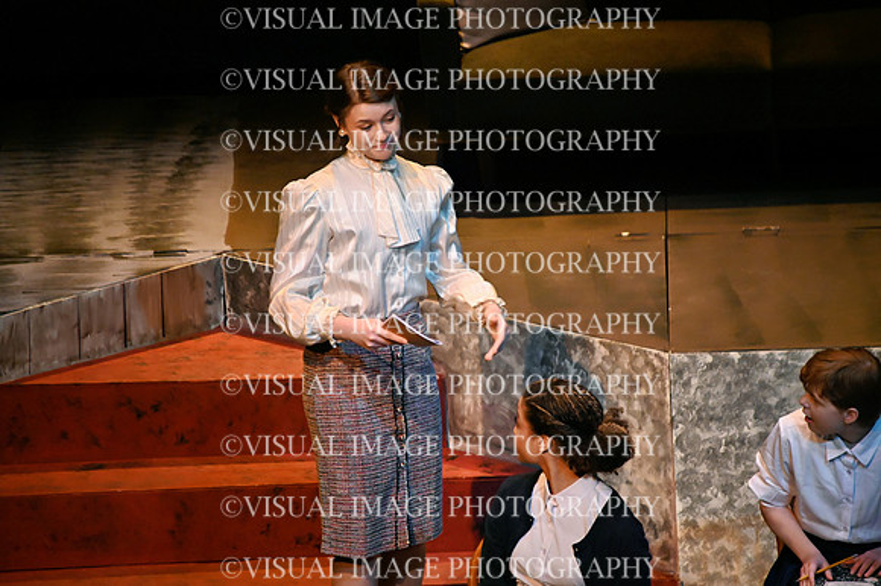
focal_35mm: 500
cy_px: 293
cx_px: 440
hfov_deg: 4.1
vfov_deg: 2.7
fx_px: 12229
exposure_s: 1/200
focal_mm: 500
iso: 10000
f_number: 6.3
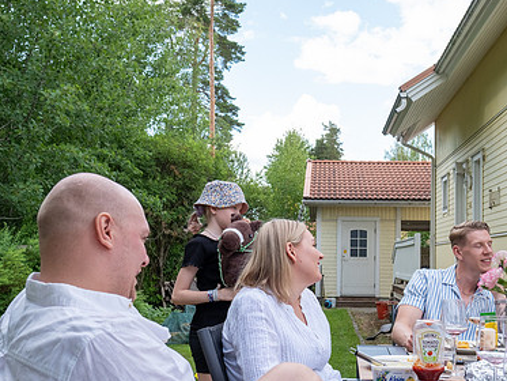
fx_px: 586
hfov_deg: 46.6
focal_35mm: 40
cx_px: 300
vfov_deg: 35.7
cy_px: 242
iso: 400
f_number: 5.6
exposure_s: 1/250
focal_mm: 16
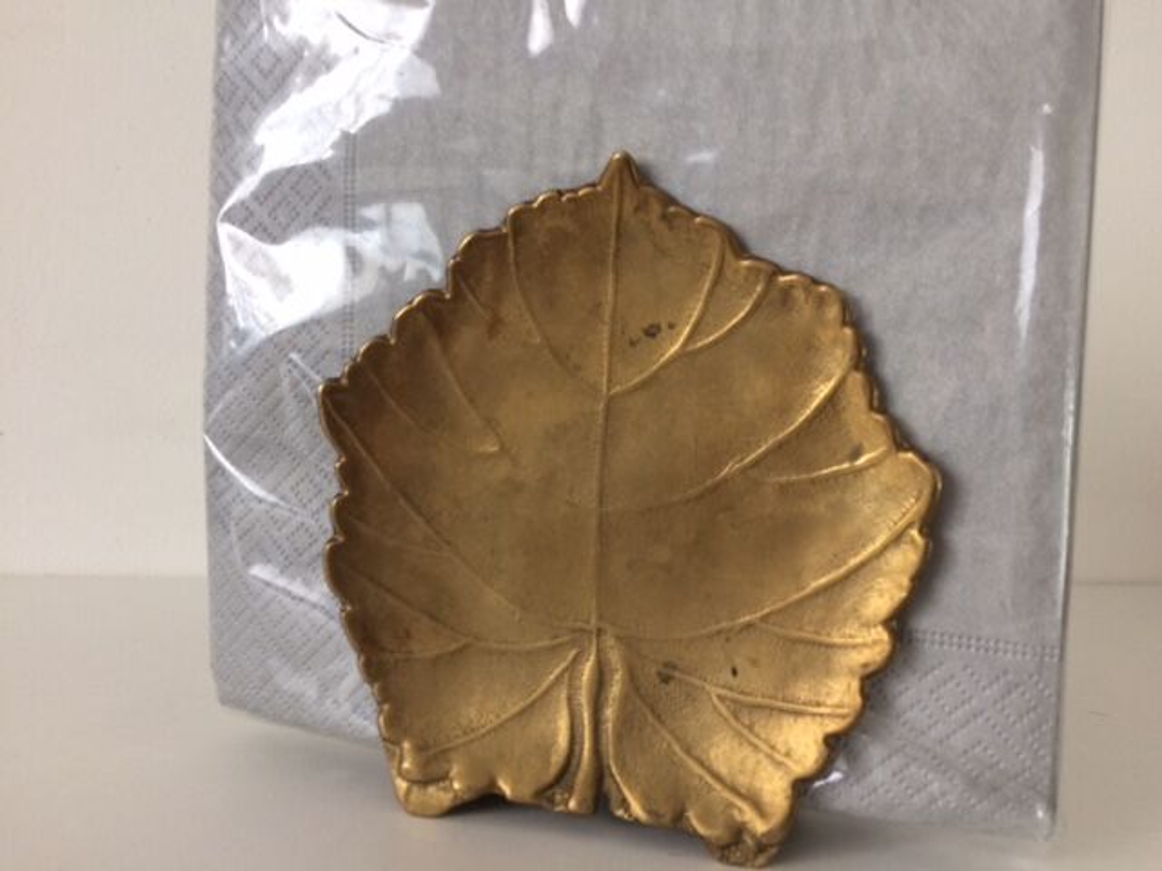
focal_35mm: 29
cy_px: 436
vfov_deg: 48.2
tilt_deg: -7.2
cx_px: 581
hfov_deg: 61.7
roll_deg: -1.9
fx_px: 973
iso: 125
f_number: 2.2
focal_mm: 4.15
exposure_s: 1/33
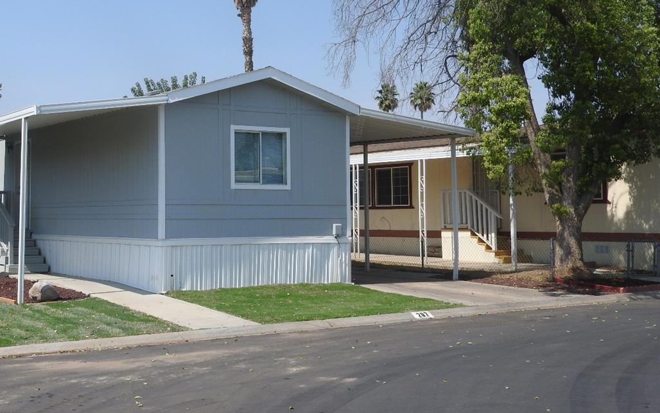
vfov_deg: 25.3
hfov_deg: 38.7
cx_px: 179
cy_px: 149
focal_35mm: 51
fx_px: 918
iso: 100
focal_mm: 5.9
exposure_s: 1/1600
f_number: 3.6
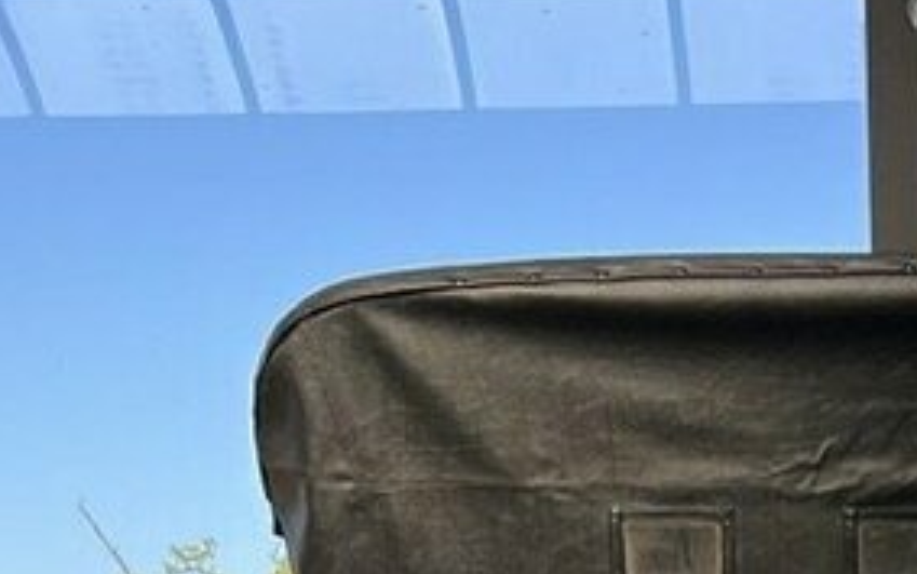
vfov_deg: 9.9
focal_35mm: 117
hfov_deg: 17.2
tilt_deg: -8.3
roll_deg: +2.4
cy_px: 1365
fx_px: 2925
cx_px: 1001
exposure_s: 1/880
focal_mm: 5.7
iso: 50
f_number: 1.5
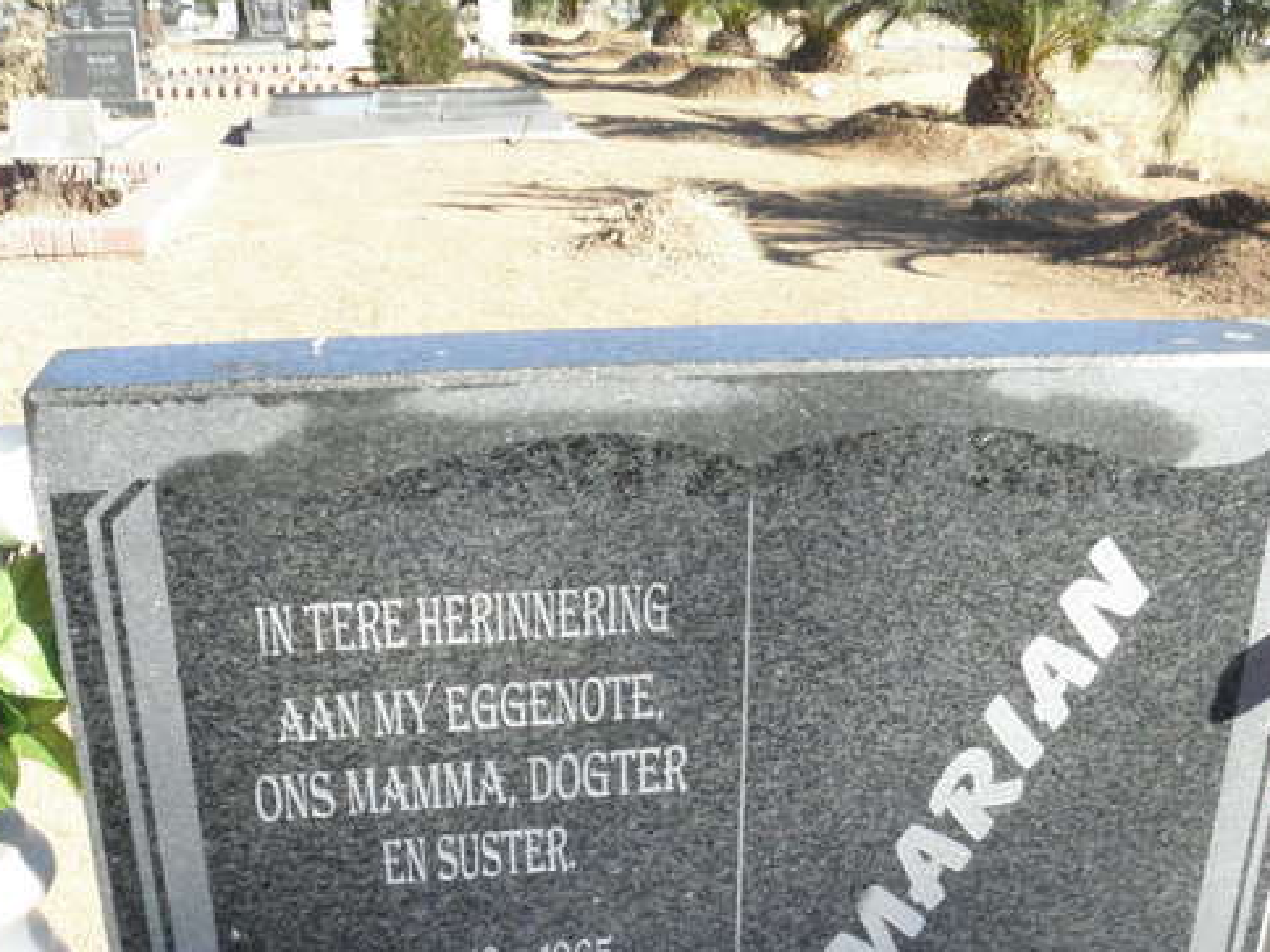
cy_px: 734
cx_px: 632
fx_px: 1578
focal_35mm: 43
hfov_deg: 43.9
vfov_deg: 32.8
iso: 200
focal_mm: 4.6
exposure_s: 1/250
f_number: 6.3
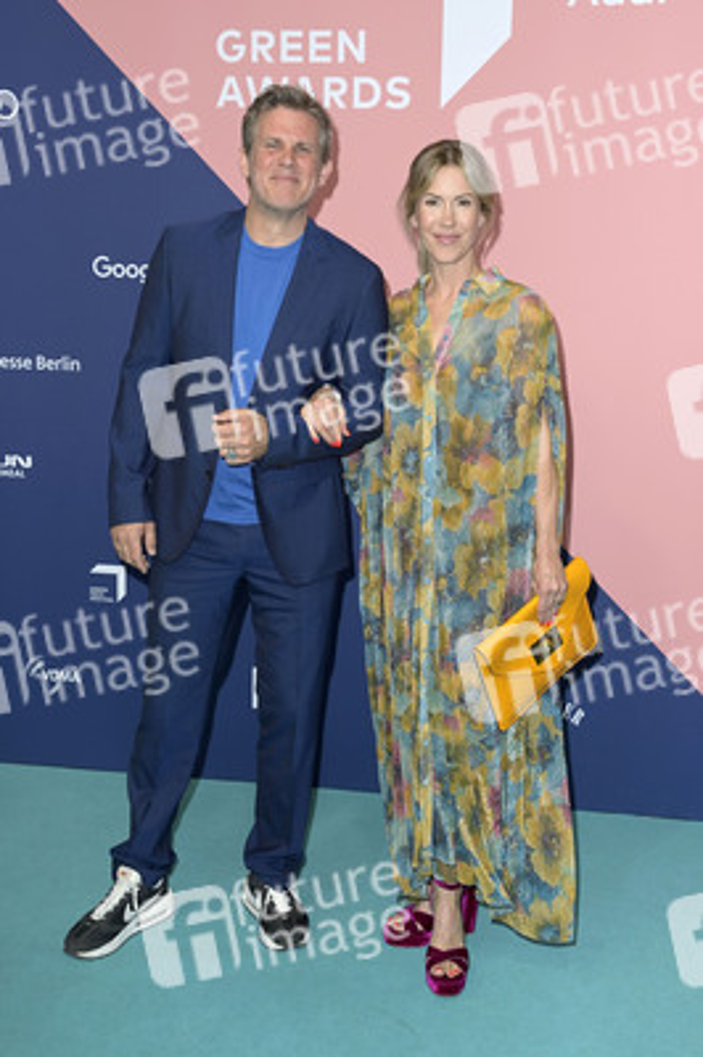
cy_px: 528
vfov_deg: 44.5
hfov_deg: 30.5
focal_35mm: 44
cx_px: 352
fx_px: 1291
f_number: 5.6
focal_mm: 44
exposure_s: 1/250
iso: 800
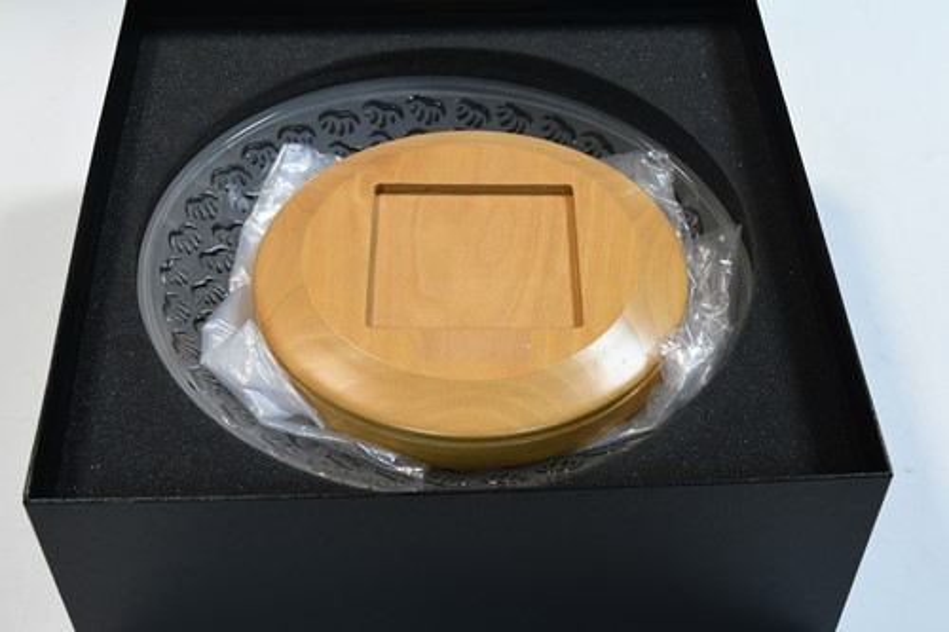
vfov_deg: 25.7
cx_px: 474
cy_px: 316
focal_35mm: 52
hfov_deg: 37.9
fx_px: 1383
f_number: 6.3
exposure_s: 1/40
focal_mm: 35
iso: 800
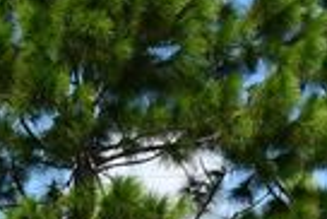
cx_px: 147
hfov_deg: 8.4
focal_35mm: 245
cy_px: 498
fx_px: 2228
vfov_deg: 5.5
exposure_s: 1/250
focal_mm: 26
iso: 100
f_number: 8
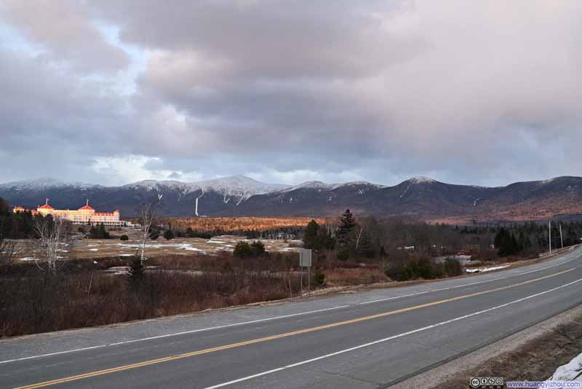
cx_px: 291
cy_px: 194
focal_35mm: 32
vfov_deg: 41.7
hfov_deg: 59.5
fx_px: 509
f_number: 4
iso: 100
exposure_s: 1/80
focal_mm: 31.5
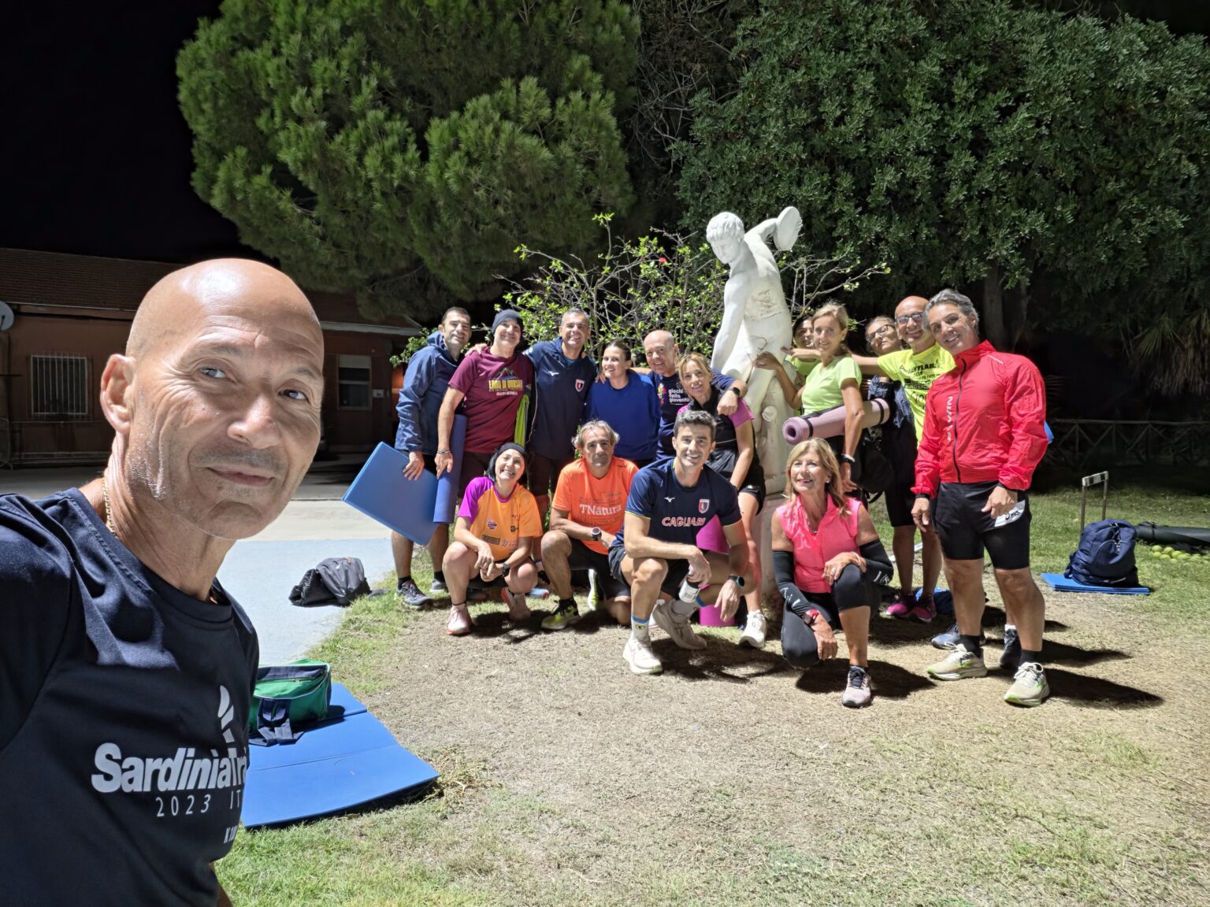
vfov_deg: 58.9
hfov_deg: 73.9
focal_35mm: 23
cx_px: 605
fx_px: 804
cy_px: 454
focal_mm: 3.3
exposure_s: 1/100
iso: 160
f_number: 2.2
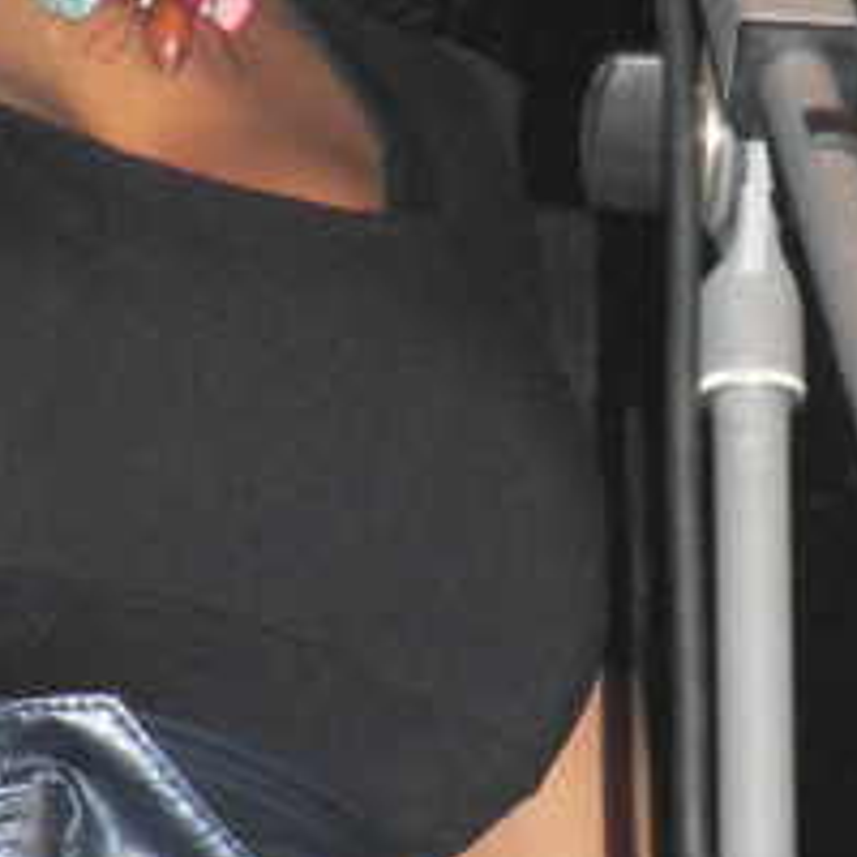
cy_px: -124
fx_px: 8235
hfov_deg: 5.9
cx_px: 129
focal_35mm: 294
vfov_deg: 5.9
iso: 400
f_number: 3.2
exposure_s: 1/60
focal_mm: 19
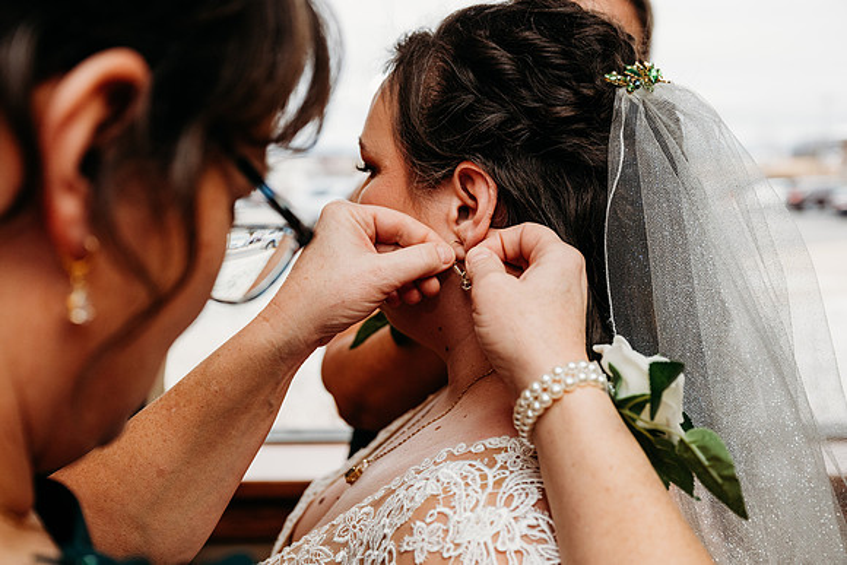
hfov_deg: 45.4
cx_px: 424
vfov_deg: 31.2
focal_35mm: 43
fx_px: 1012
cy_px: 282
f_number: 4.5
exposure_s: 1/200
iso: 1250
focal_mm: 43
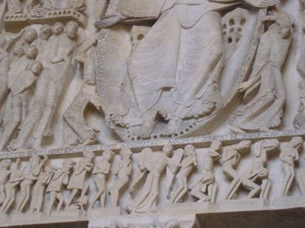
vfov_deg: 11.4
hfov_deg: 15.2
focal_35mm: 130
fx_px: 1144
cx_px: 153
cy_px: 132
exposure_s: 1/125
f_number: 5.9
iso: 400
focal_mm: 18.6
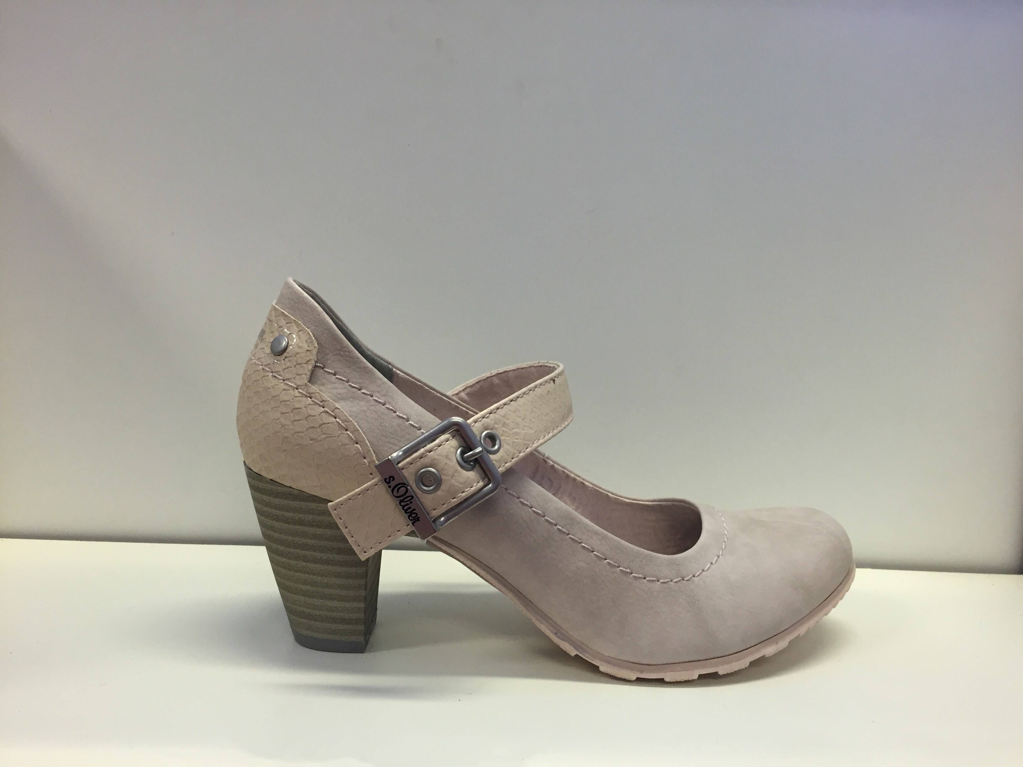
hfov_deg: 61.7
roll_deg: -2.4
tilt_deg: -7.5
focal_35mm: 29
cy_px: 384
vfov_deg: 48.2
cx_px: 512
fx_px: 857
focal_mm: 4.15
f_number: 2.2
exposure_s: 1/33
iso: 50
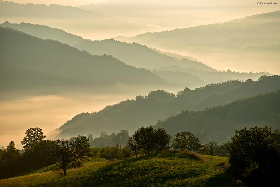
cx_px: 140
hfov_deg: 10.3
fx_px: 1556
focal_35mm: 200
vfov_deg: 6.9
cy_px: 94
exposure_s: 1/800
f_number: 8
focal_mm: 200
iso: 100
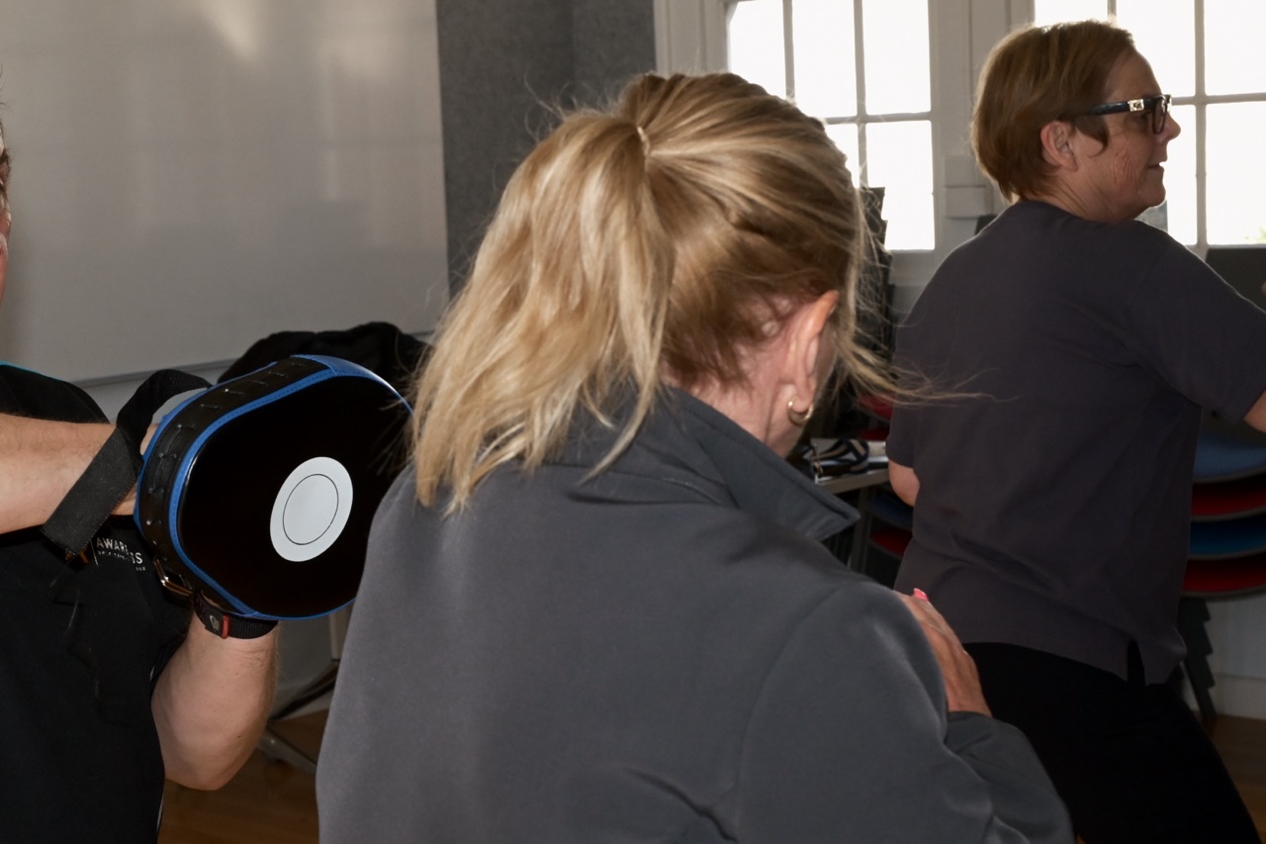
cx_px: 229
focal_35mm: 75
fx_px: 2637
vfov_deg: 18.1
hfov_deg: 26.4
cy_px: 558
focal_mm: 40
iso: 2000
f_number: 8
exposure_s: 1/800
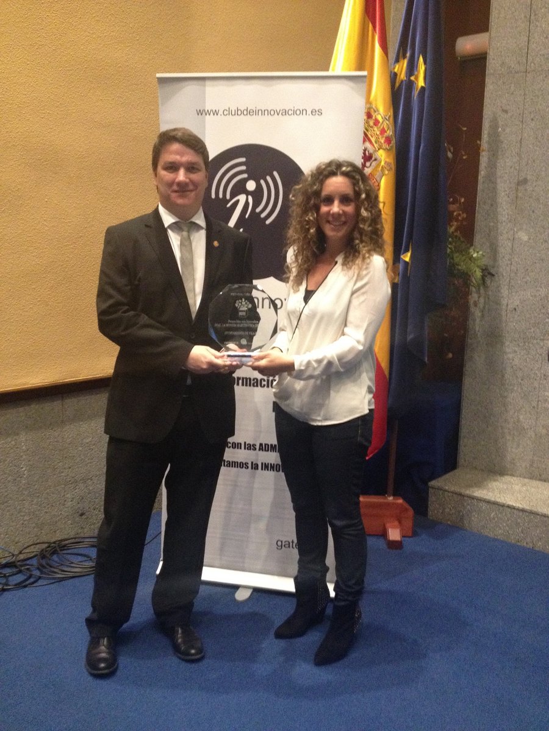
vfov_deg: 52.6
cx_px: 274
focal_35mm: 35
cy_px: 366
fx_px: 740
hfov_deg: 40.7
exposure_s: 1/20
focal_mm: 4.28
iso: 400
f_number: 2.4
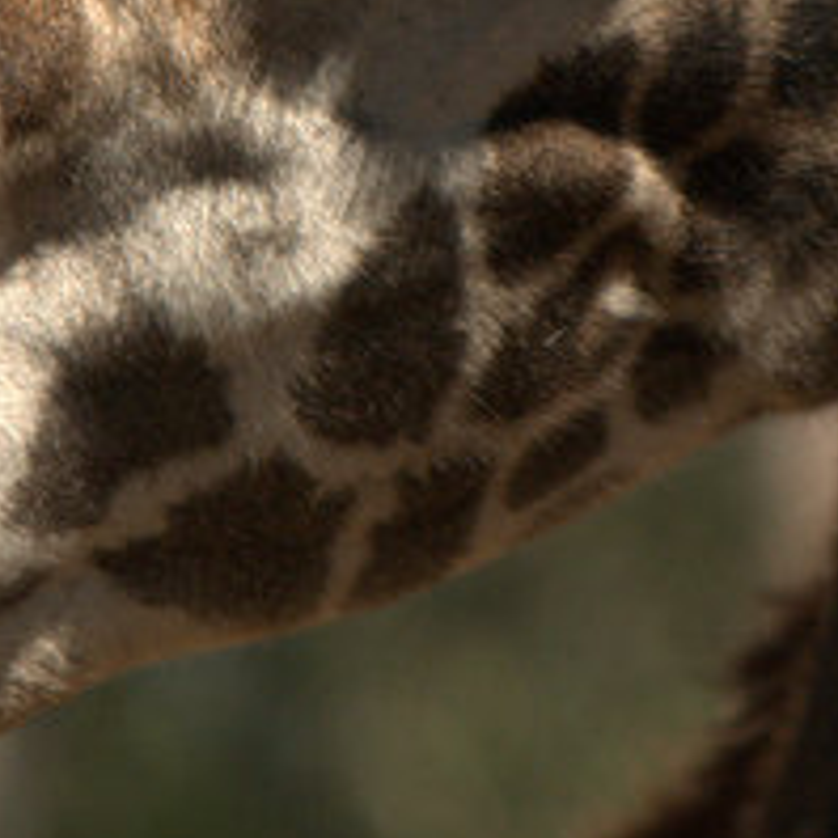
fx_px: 28238
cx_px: 201
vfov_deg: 1.7
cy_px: 85
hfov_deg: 1.7
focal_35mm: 1031
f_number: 5.6
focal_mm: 200
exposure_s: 1/4000
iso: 800
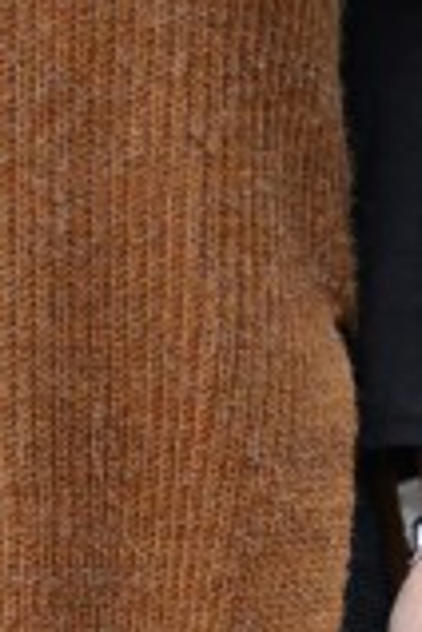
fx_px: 10444
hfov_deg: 2.3
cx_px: 32
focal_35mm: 594
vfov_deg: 3.5
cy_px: 660
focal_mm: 92
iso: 4000
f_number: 4
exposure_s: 1/80
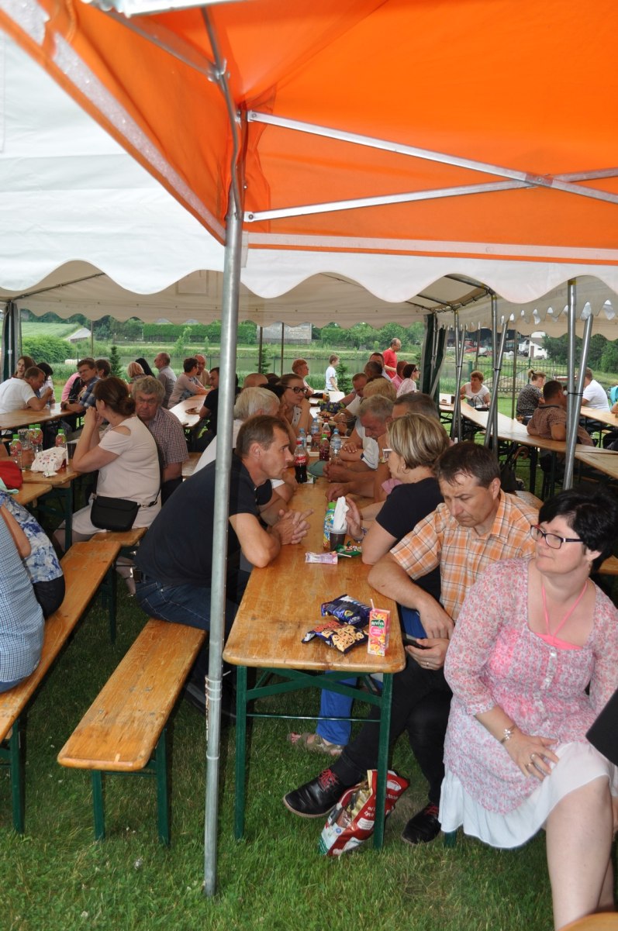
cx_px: 309
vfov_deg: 57.3
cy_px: 466
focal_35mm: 33
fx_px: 852
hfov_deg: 39.9
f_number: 5.6
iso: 200
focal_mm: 22
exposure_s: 1/200
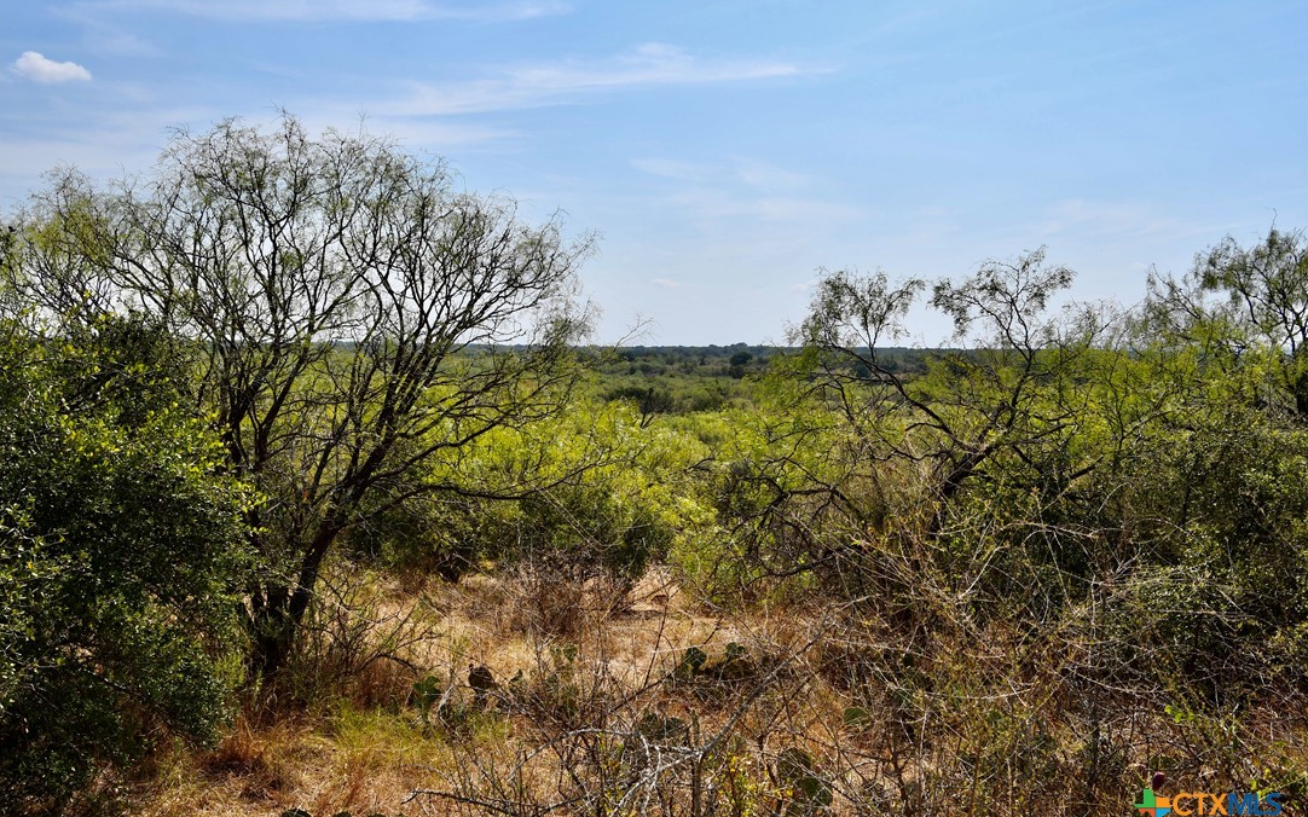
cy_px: 411
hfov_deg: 45.3
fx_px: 1568
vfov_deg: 29.2
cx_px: 654
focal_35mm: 44
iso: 100
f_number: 11
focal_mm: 29
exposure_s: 1/250
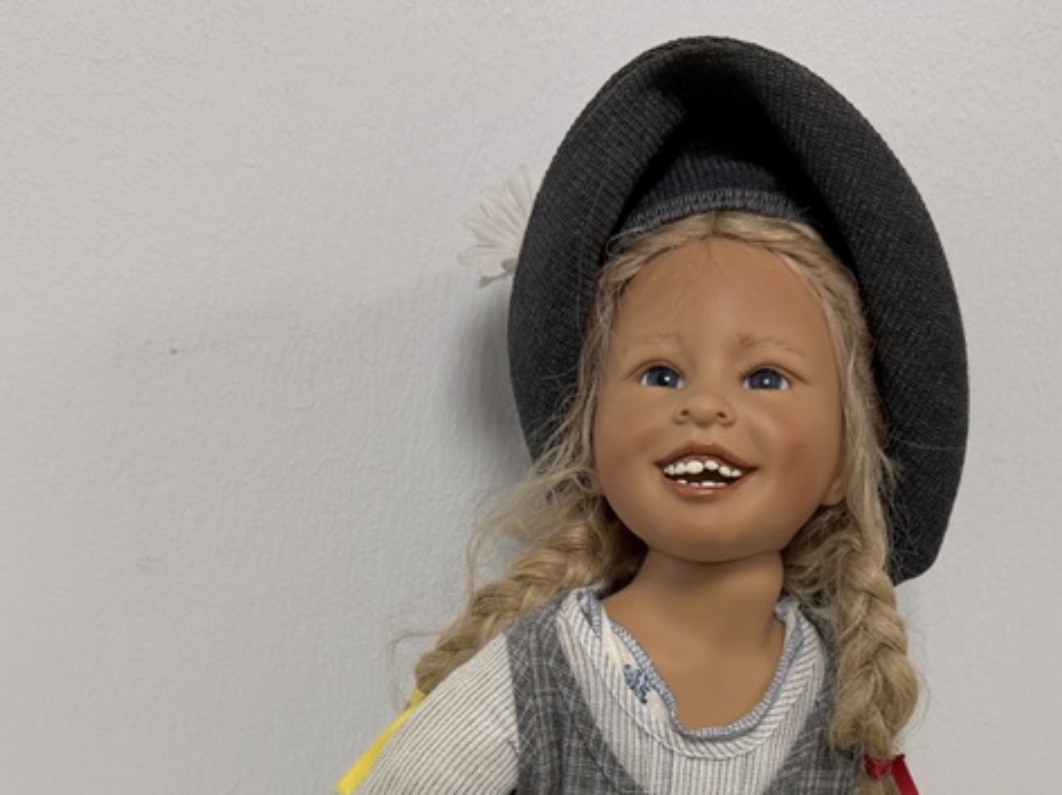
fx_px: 1594
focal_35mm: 52
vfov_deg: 26.2
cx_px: 617
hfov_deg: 36.8
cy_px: 835
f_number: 1.78
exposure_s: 1/100
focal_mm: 6.76
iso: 160
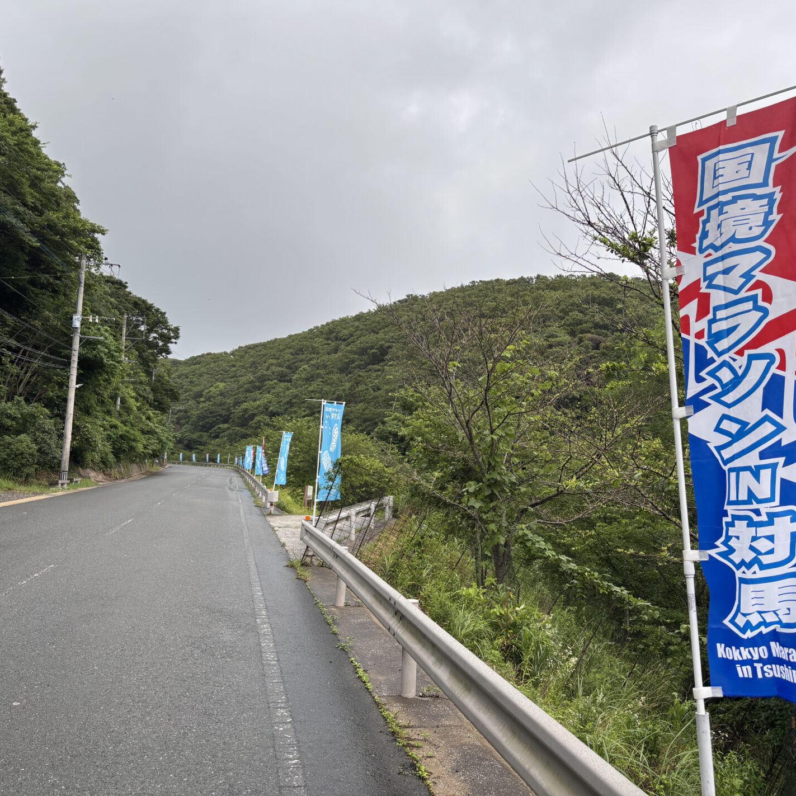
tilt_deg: +7.4
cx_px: 460
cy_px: 396
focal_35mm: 31
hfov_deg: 52.3
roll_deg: -3.4
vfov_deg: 52.5
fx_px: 806
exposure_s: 1/591
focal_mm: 5.96
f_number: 1.6
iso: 50
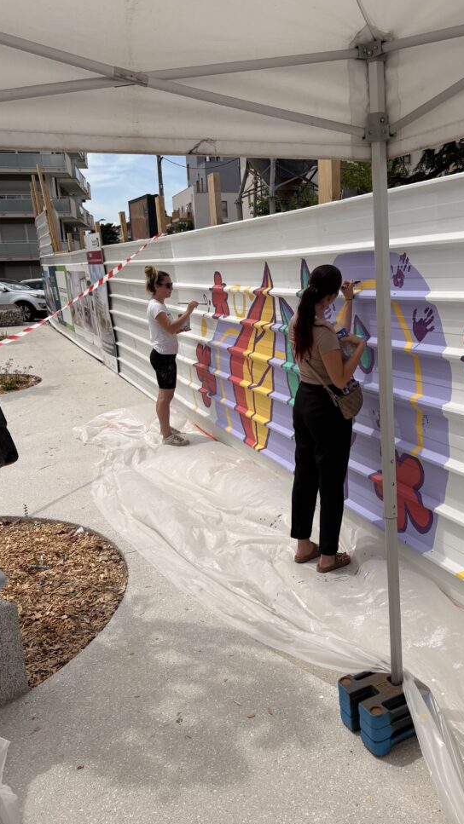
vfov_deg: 64.3
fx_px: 656
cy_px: 414
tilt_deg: -12.1
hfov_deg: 38.5
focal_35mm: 30
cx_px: 309
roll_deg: +1.7
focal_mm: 5.96
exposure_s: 1/6329
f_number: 1.6
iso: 50
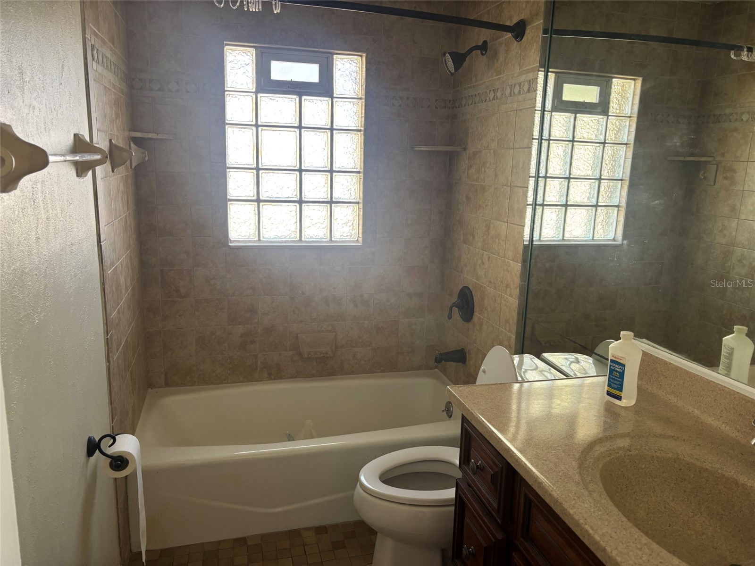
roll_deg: -2.4
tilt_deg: -11.8
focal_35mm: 26
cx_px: 378
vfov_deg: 53.1
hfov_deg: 67.3
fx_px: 567
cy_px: 283
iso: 125
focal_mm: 5.96
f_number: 1.6
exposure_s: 1/121
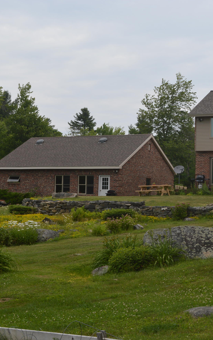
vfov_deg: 30.7
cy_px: 170
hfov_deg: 19.2
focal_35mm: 67
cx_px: 189
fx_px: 620
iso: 100
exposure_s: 1/200
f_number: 8
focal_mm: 29
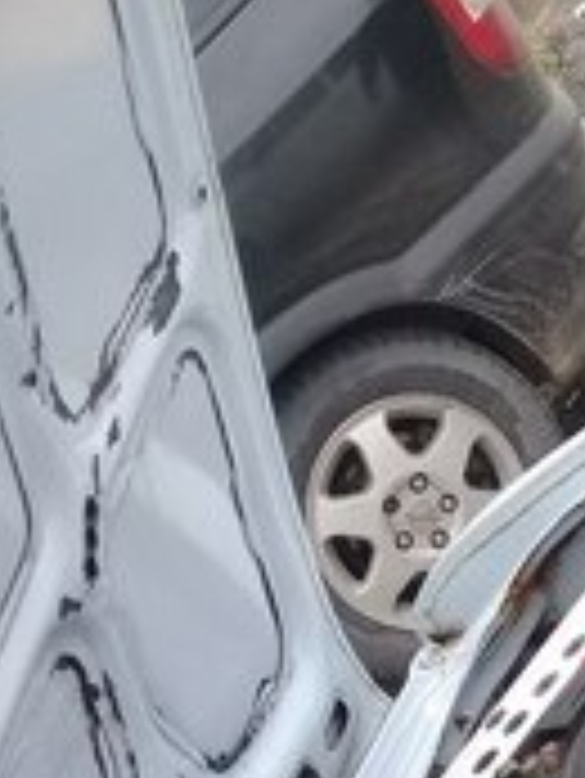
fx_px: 2003
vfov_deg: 19.6
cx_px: 680
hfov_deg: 16.0
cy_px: 1102
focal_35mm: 89
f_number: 2.2
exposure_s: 1/100
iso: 50
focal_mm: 3.3
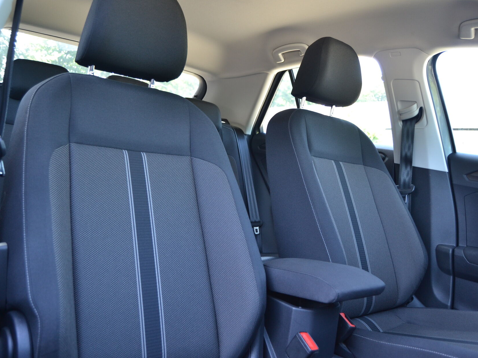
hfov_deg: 59.9
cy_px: 177
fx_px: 414
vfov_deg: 46.8
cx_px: 231
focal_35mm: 30
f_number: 4
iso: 400
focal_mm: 18
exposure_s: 1/60
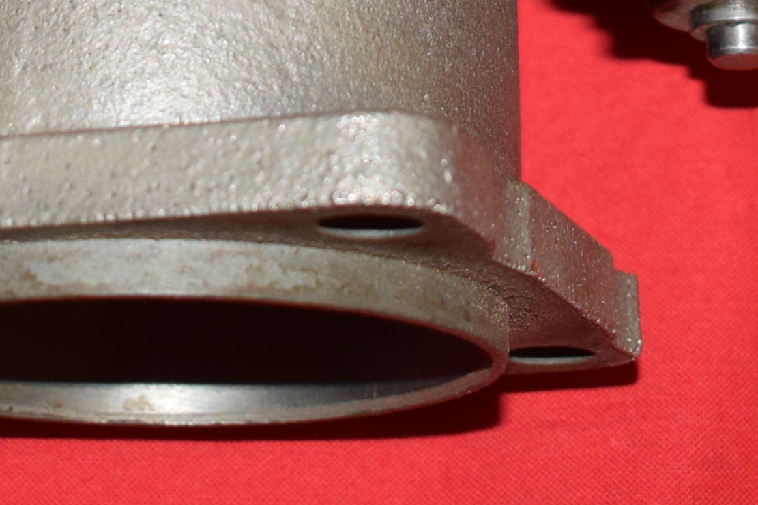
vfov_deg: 7.5
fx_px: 3706
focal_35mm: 176
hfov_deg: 11.7
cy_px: -493
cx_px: 350
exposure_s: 1/125
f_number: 5
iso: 640
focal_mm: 29
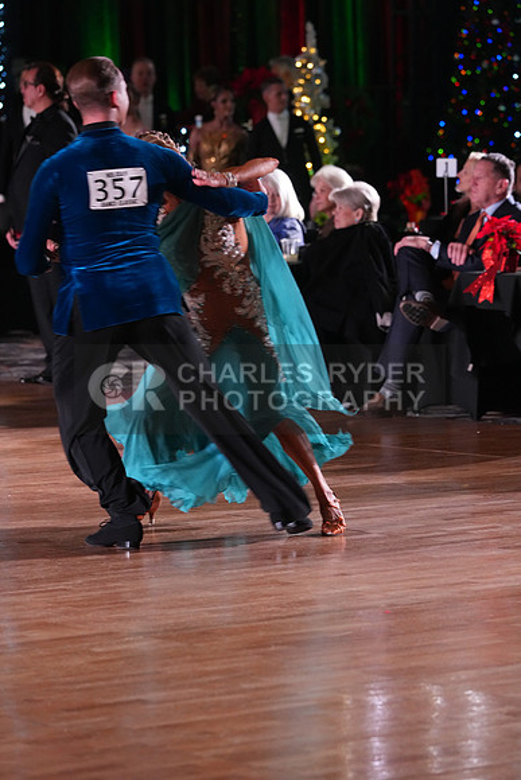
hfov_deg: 8.0
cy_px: 390
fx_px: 3731
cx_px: 260
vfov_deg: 11.9
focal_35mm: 172
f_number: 5
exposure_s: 1/200
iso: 4000
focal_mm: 172
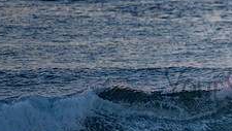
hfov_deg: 1.6
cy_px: 77
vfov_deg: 0.9
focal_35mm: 1350
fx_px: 8312
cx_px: 271
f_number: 5.6
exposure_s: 1/2000
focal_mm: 500
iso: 1600
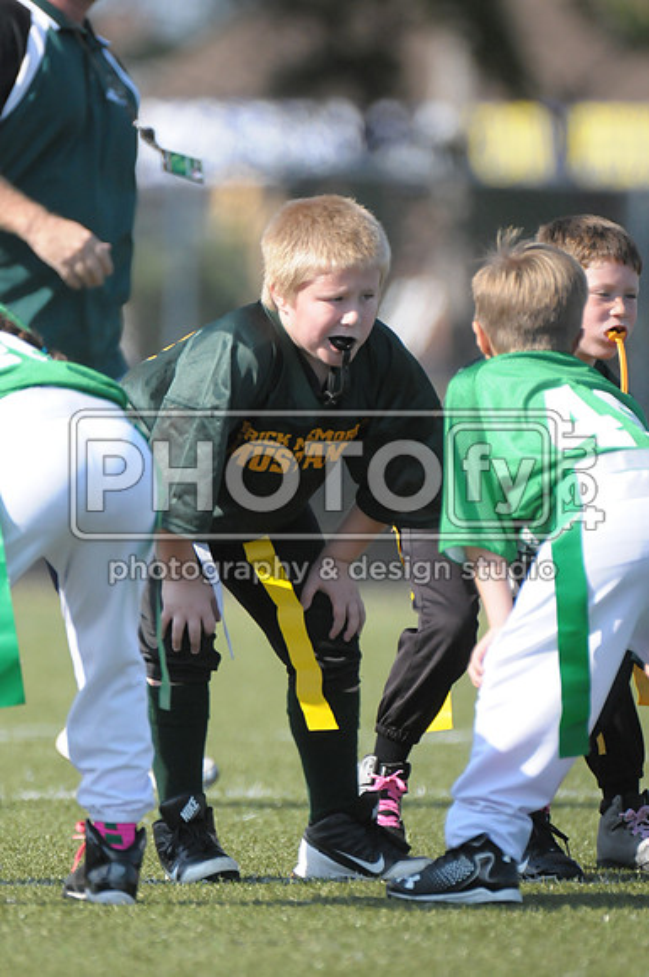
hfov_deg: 2.4
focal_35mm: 570
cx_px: 324
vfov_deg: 3.6
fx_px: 15459
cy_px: 488
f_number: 4
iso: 1600
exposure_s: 1/6400
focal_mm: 380
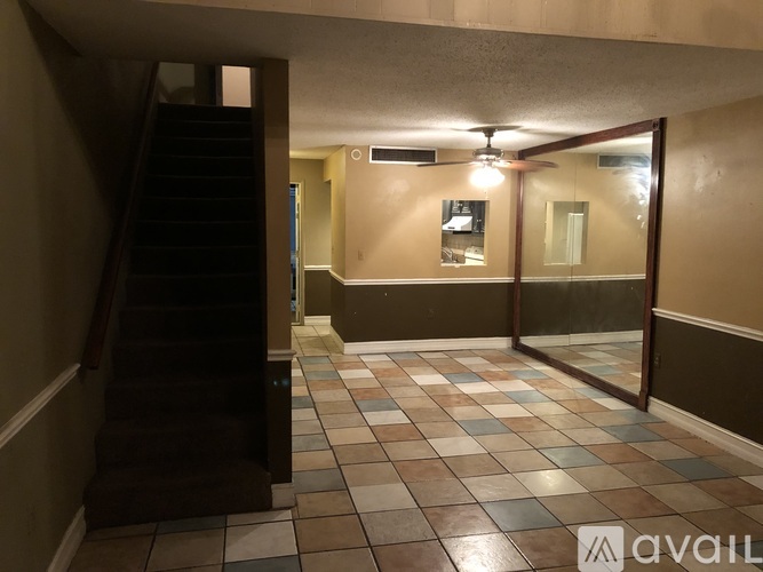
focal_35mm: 28
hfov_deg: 63.5
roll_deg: -0.5
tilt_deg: -6.1
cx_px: 382
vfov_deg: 49.7
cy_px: 286
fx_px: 617
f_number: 1.8
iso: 320
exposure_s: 1/40
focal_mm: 4
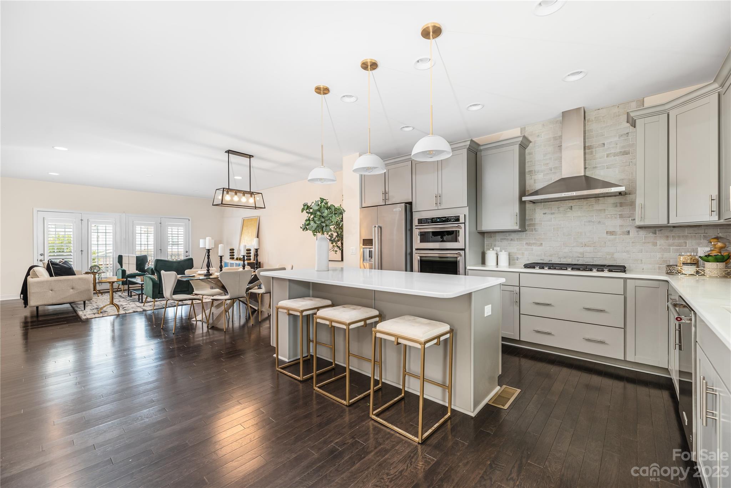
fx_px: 284
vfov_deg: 81.2
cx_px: 366
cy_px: 244
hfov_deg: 104.2
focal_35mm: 14
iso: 320
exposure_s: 1/60
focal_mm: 14
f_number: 6.3
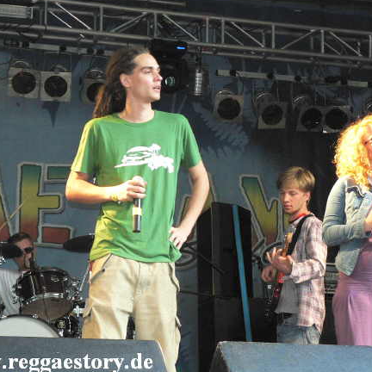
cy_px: 181
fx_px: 1240
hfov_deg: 17.1
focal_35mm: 102
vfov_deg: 17.1
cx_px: 199
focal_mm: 14.3
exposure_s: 1/60
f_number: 3.2
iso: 400
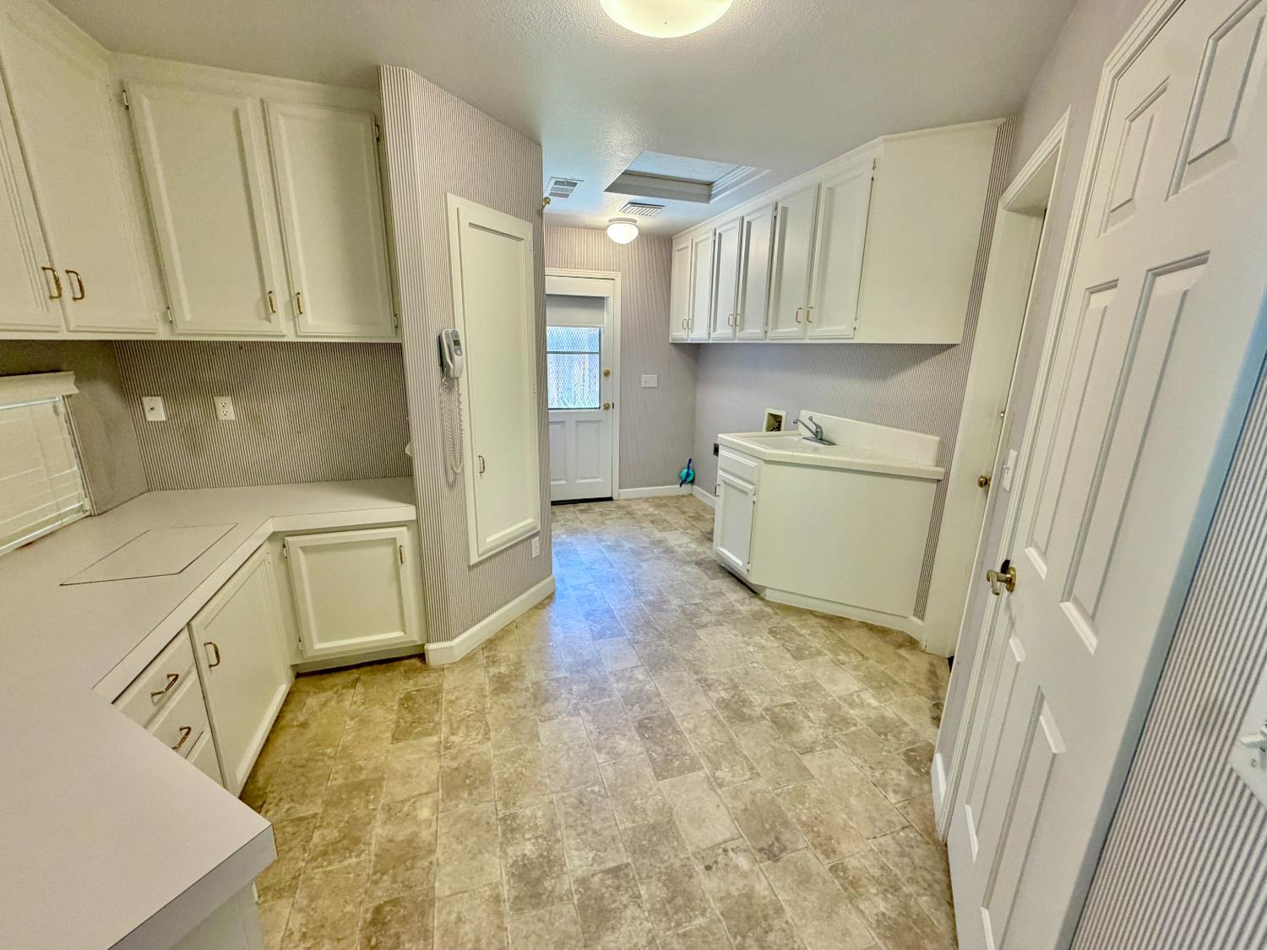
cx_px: 634
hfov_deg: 102.1
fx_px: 512
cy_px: 475
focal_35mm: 14
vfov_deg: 85.7
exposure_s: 1/60
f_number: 2.2
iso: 250
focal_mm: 2.22
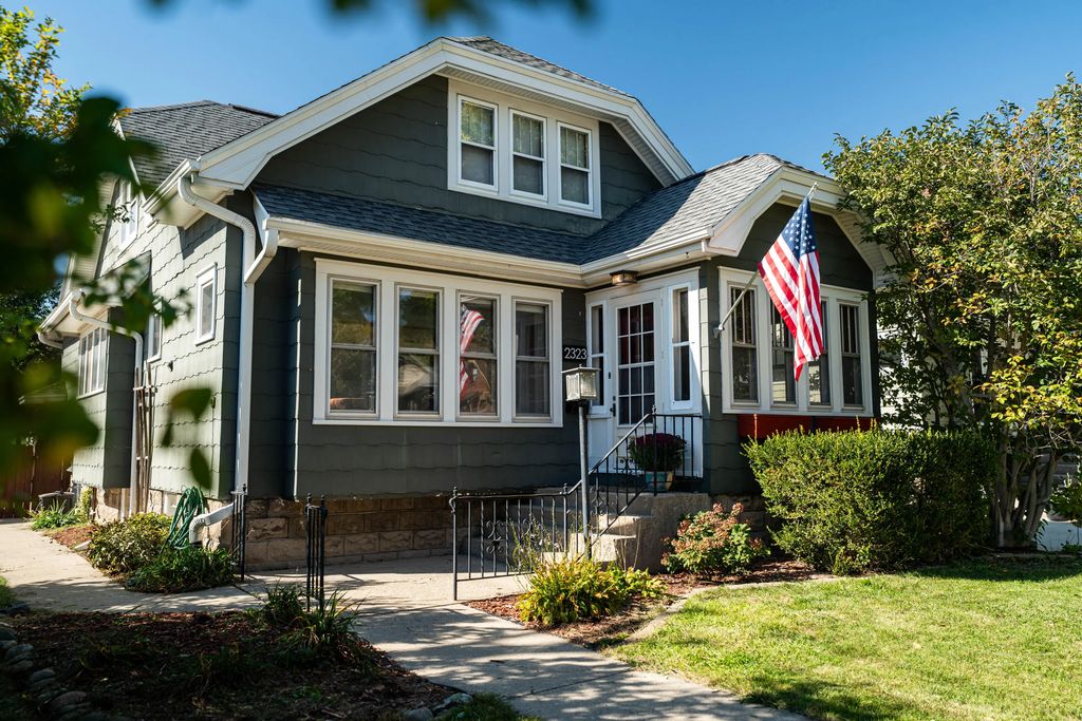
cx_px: 541
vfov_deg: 45.7
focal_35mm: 28
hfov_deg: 64.6
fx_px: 856
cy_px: 360
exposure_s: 1/640
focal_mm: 28
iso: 160
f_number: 2.8
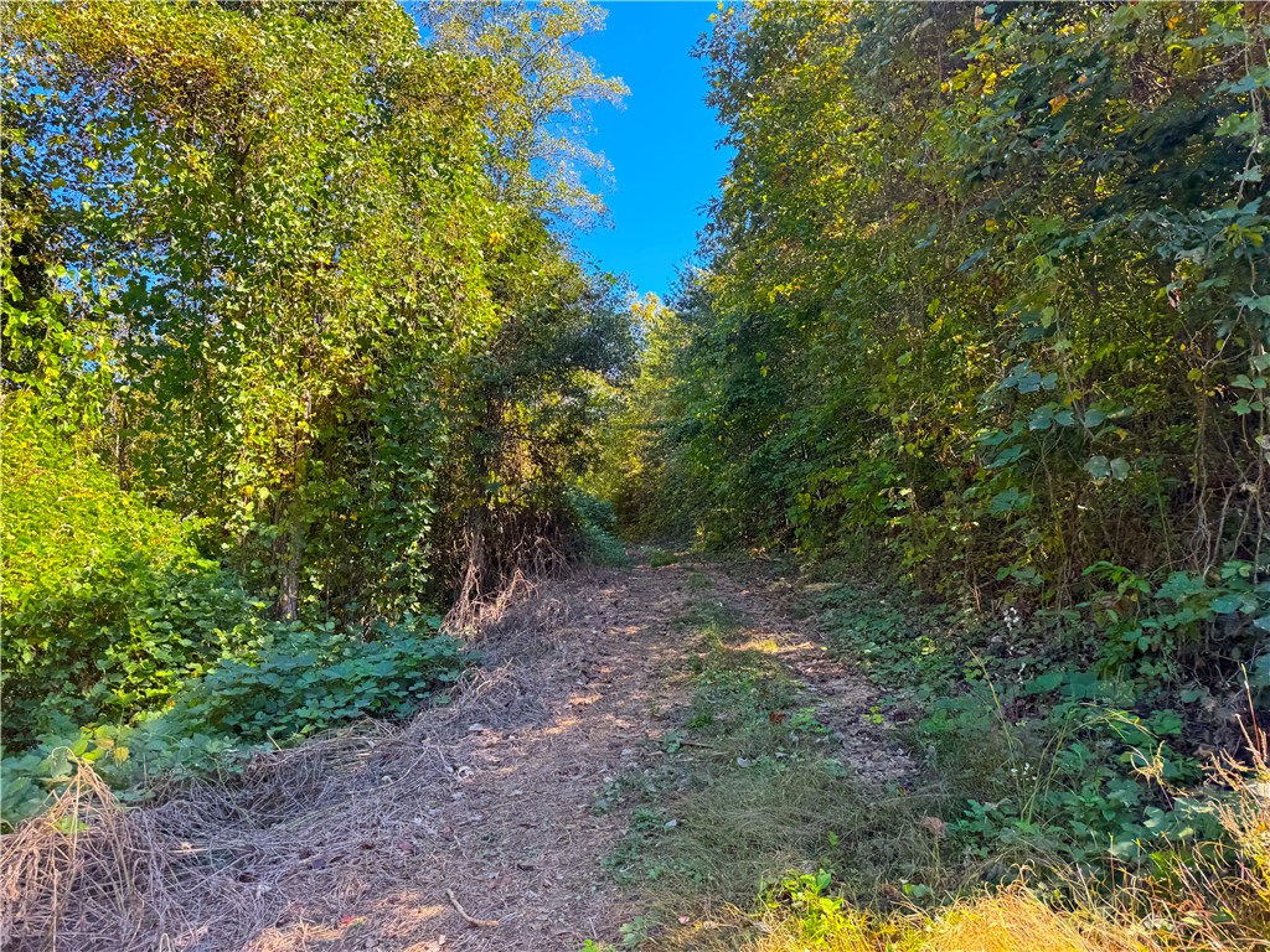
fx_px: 881
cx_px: 635
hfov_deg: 71.6
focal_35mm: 24
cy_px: 476
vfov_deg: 56.8
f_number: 1.78
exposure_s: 1/308
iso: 80
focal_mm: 6.76
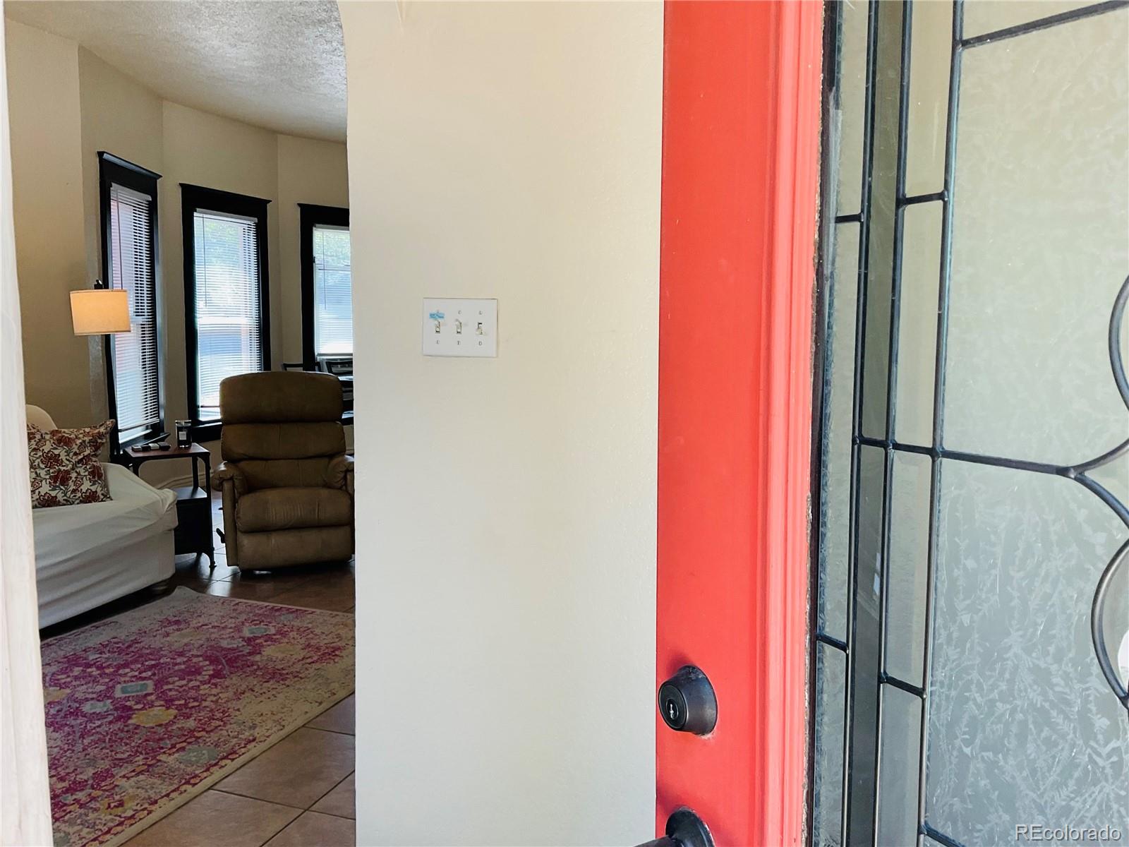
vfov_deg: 48.2
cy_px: 424
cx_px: 564
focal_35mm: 29
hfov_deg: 61.7
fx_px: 946
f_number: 1.8
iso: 40
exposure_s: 1/122
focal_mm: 3
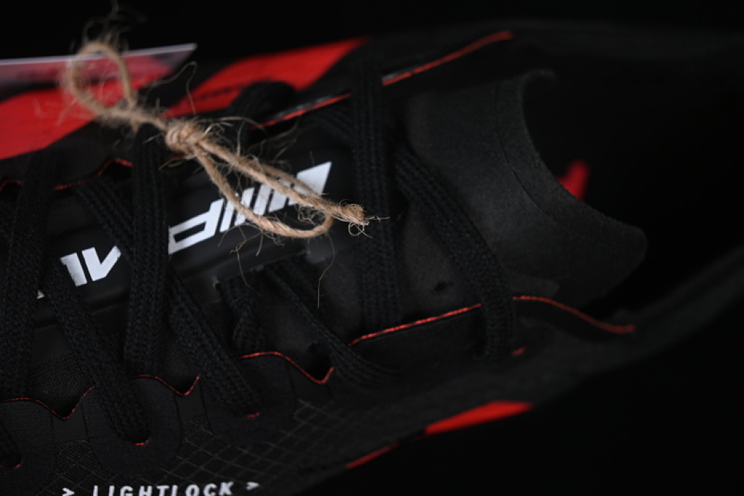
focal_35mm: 75
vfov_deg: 18.2
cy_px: 248
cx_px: 372
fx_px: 1550
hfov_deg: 27.0
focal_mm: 50
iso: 160
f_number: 6.3
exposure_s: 1/50
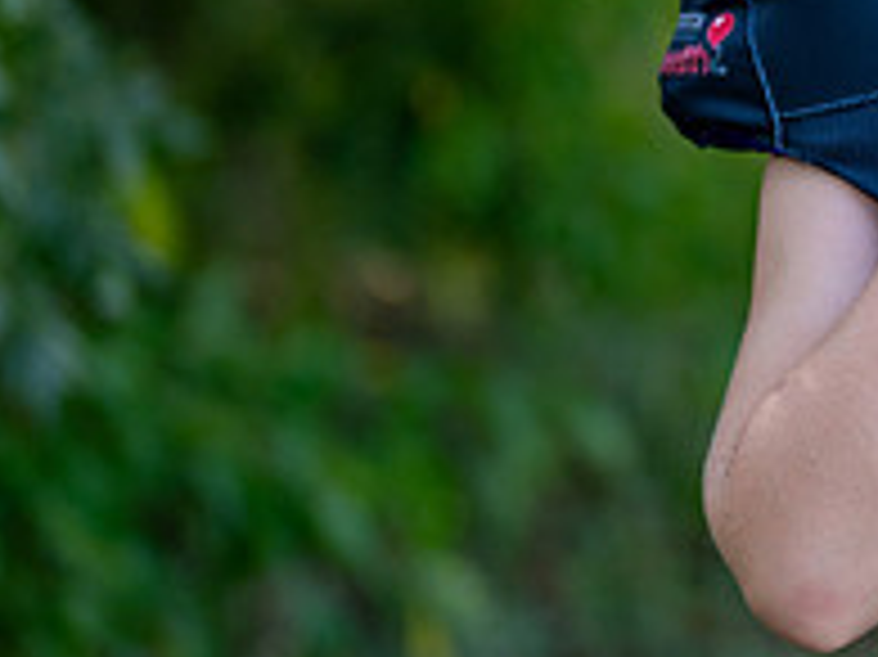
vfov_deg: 7.5
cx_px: 1237
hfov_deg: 9.8
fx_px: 4994
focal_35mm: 197
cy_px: 66
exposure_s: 1/1250
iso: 100
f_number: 1.2
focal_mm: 50
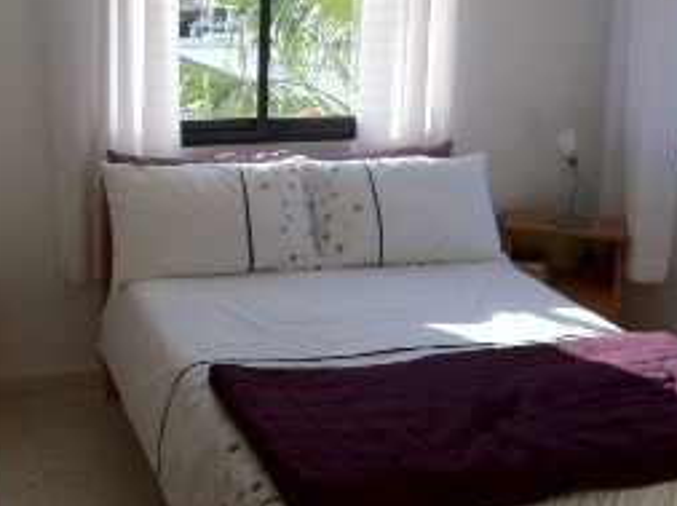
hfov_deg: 30.8
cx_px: 193
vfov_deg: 23.5
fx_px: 1211
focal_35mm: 62
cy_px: 170
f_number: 2.8
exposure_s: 1/363
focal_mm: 3.85
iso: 80
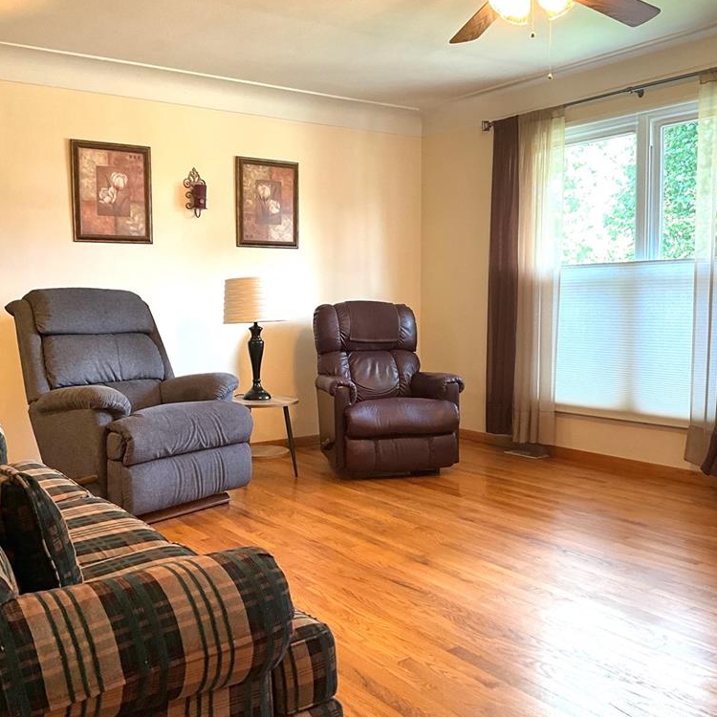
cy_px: 356
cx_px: 328
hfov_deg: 47.2
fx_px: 820
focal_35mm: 35
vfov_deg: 47.2
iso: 80
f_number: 1.8
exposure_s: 1/60
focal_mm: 3
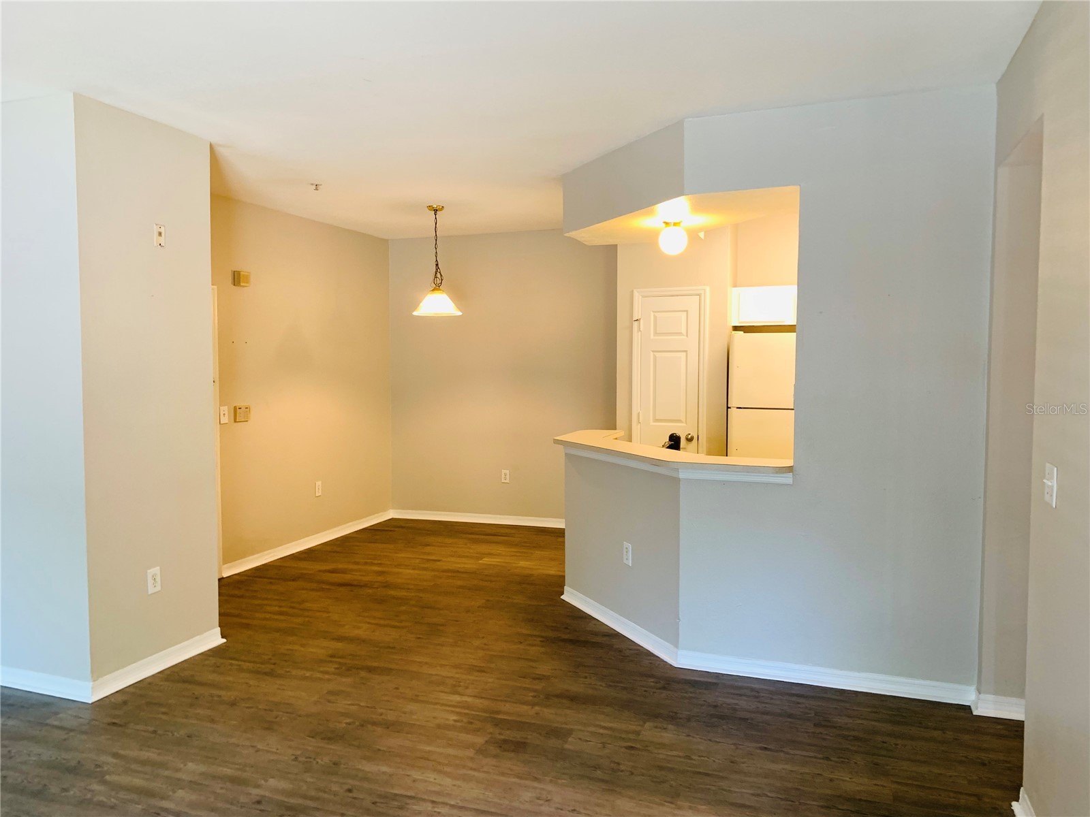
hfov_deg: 67.3
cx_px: 545
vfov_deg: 53.1
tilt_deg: -5.2
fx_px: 819
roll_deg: +0.9
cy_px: 408
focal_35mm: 26
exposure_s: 1/60
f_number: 1.8
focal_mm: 4.25
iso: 160
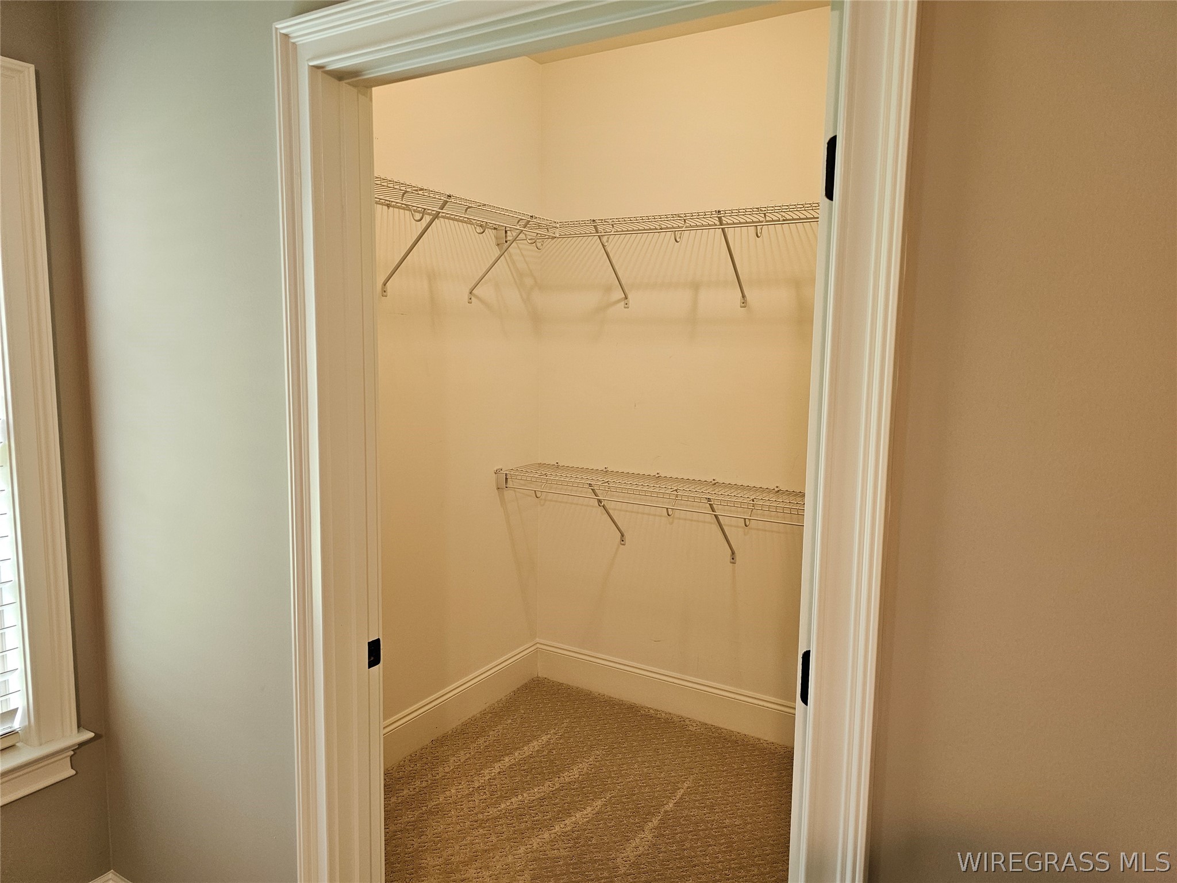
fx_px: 782
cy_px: 442
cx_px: 588
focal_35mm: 23
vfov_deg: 58.9
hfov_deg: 73.9
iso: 250
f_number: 1.7
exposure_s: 1/120
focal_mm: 6.3
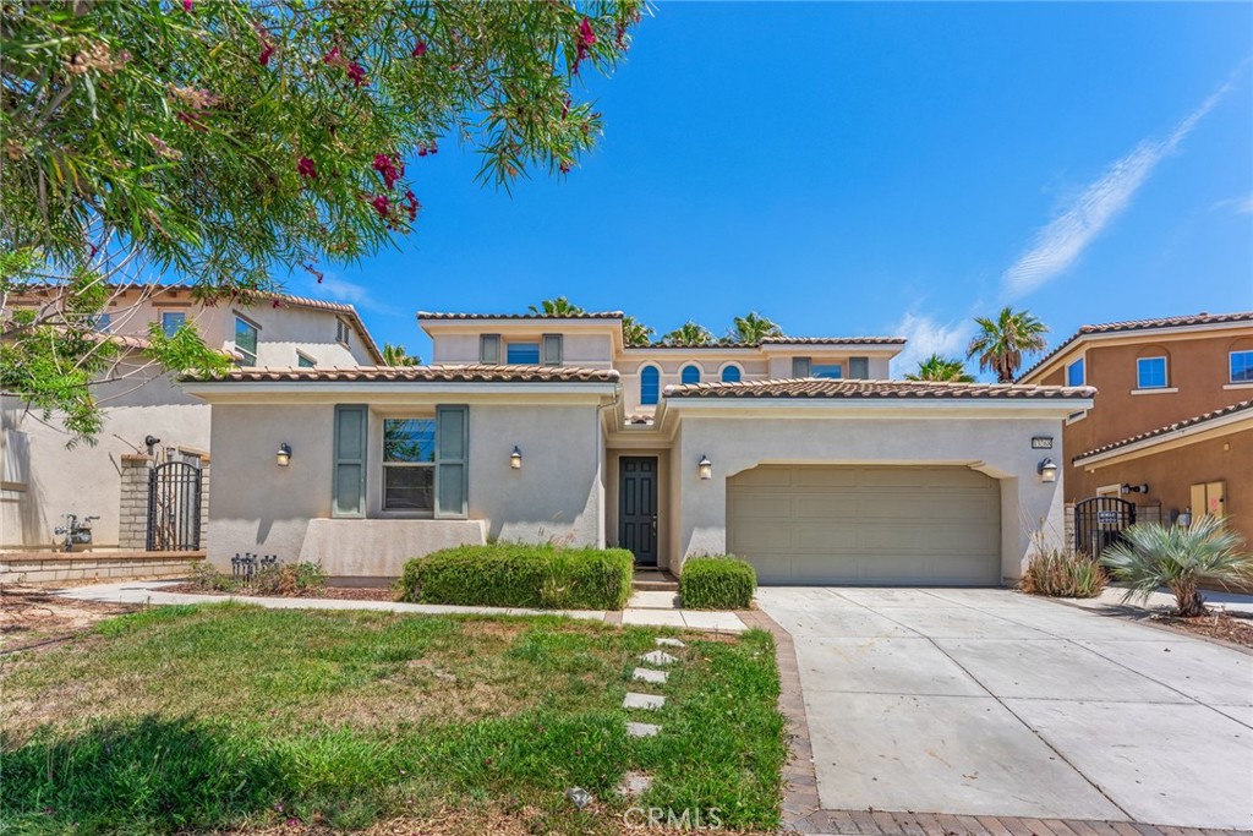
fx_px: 515
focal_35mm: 15
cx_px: 626
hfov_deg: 101.1
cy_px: 418
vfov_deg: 78.1
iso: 200
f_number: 6.3
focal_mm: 14.8
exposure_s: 1/250
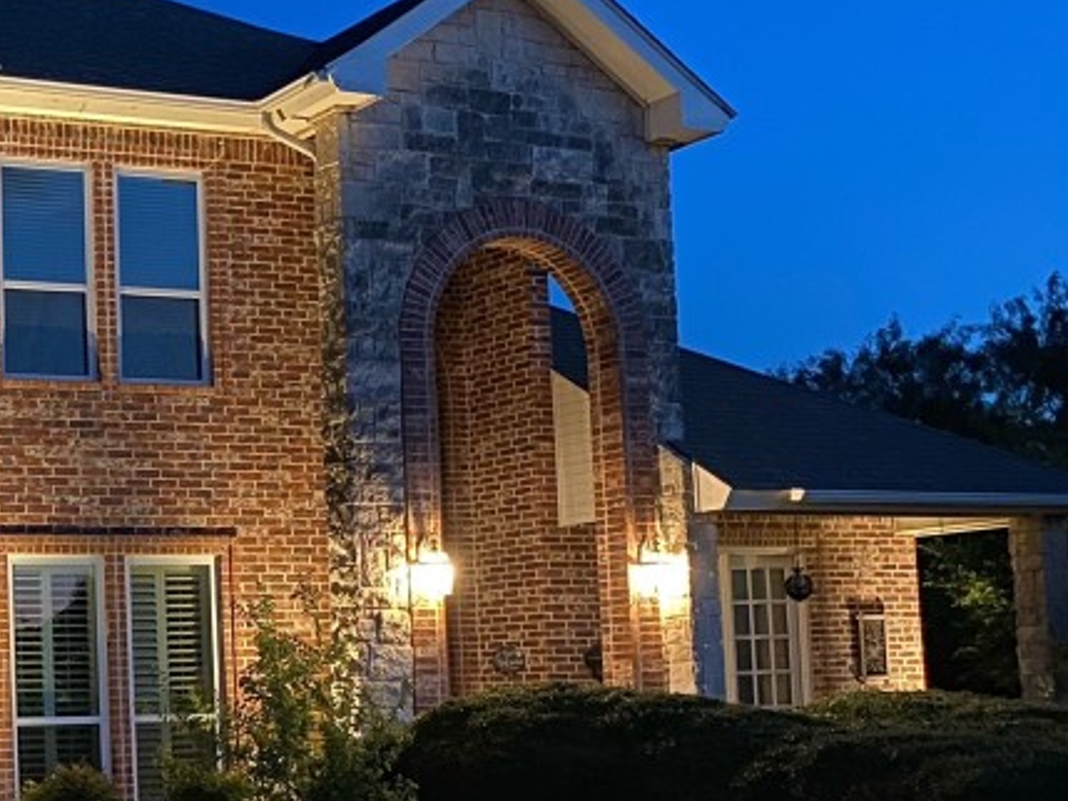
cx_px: -157
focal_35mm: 62
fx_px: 1913
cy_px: 570
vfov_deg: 23.5
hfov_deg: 27.9
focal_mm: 4.25
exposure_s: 1/8
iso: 400
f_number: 1.8
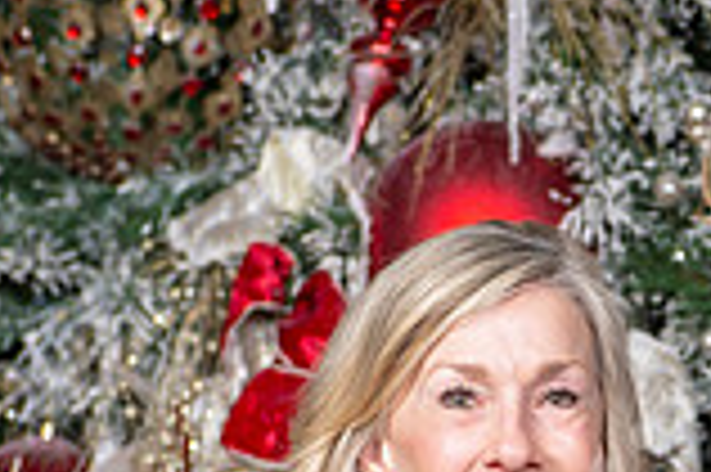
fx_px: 4498
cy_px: 773
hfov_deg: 8.9
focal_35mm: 228
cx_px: 882
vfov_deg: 5.9
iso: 160
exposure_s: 1/125
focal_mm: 62
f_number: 7.1
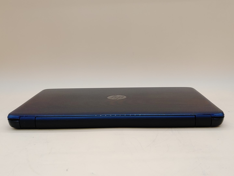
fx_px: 277
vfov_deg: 35.1
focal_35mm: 41
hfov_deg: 45.8
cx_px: 117
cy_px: 88
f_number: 1.8
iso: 50
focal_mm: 4.36
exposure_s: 1/60
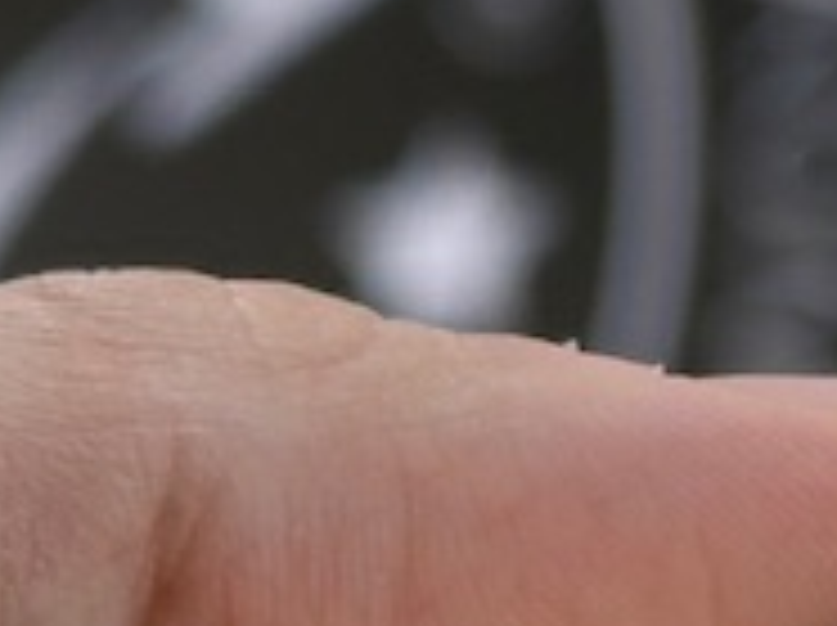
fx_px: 7993
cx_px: 1174
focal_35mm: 331
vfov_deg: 4.5
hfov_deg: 5.9
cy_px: 621
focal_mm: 6.86
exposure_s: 1/1062
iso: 64
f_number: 1.78
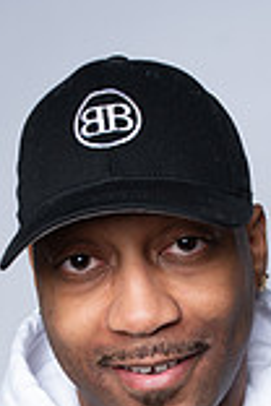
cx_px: 182
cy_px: 518
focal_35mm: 101
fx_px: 1140
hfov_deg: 13.5
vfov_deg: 18.8
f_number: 6.3
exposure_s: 1/200
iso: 250
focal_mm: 35
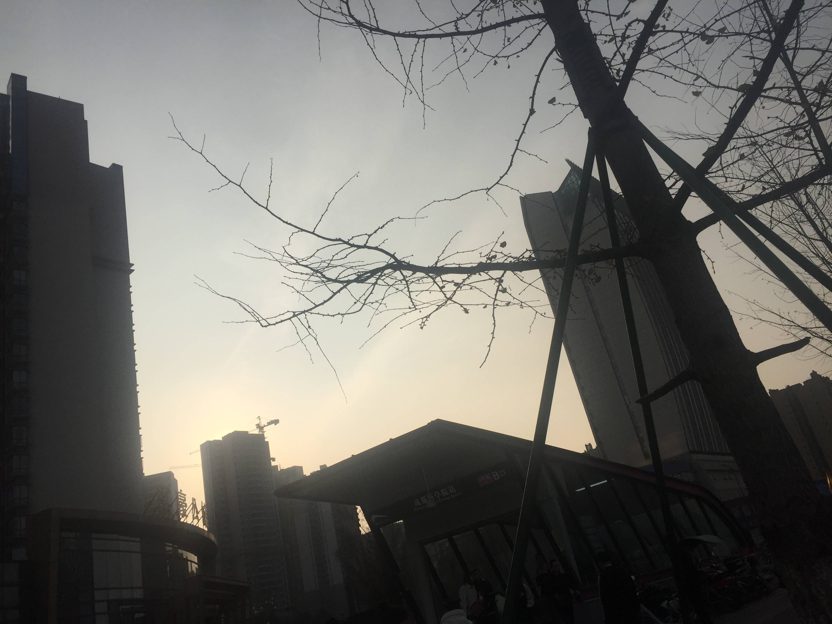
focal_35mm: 29
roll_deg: +13.5
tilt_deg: +24.6
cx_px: 416
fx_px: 697
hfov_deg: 61.7
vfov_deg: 48.2
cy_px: 312
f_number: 2.2
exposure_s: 1/7937
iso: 32
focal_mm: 4.15
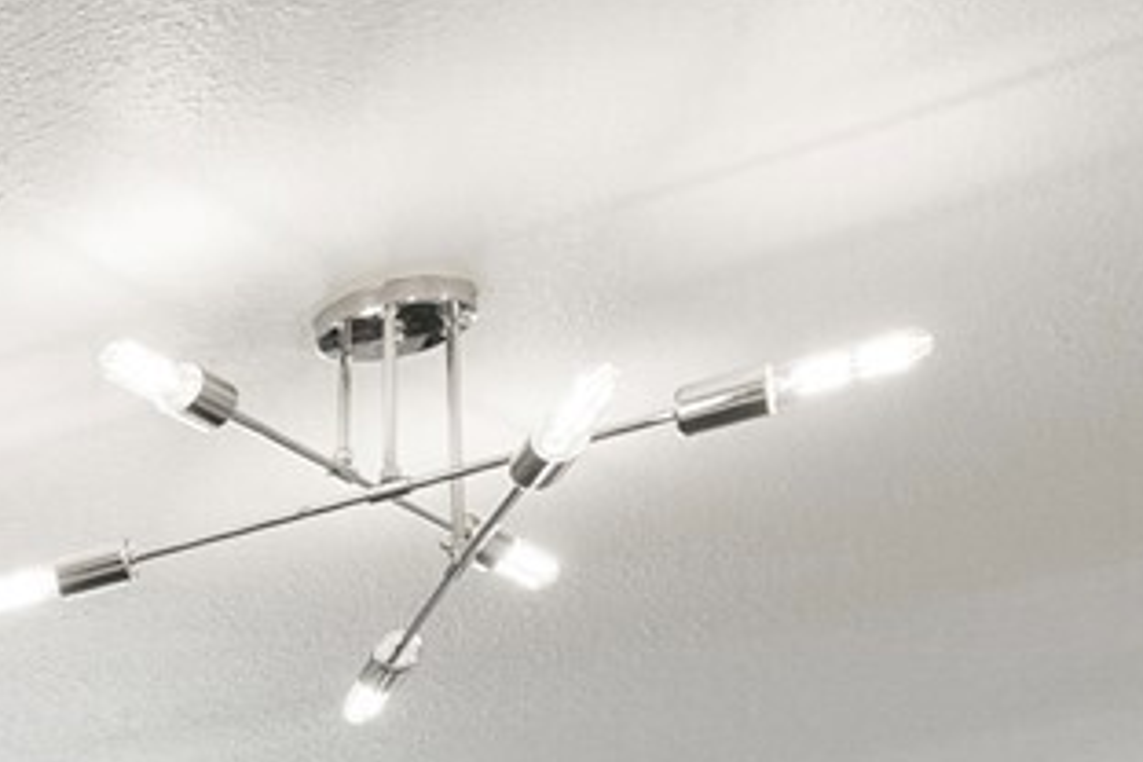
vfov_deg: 13.0
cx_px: -1262
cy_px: 1671
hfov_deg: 16.5
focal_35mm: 87
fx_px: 2762
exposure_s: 1/60
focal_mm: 16
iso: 400
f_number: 8
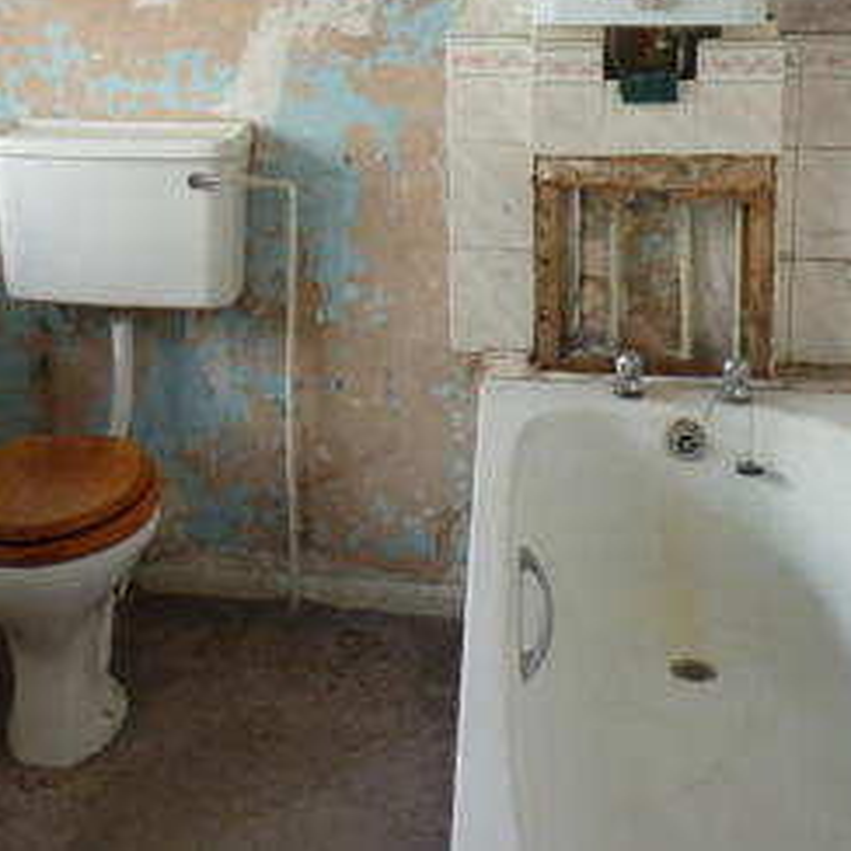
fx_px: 1585
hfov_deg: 29.4
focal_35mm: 57
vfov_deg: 28.9
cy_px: 96
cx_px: 176
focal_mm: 4.8
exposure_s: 1/30
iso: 80
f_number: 2.8
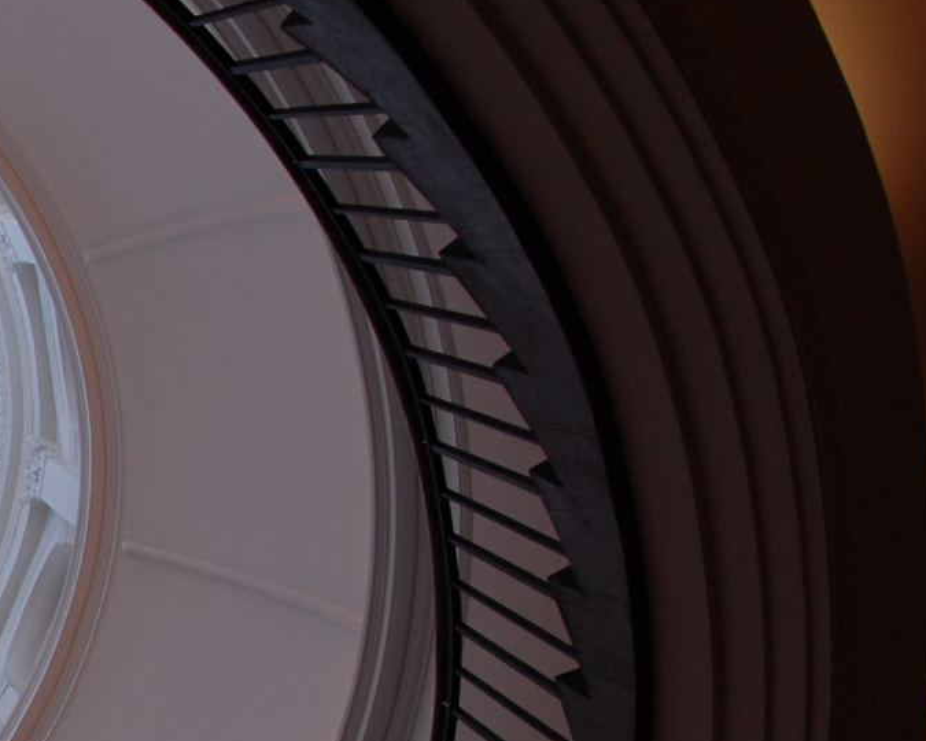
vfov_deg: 19.6
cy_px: 659
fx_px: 2110
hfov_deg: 21.1
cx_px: -449
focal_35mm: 77
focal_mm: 18
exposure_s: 1/90
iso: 200
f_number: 5
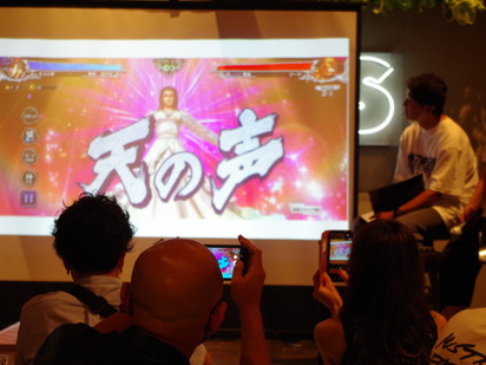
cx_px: 263
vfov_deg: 15.1
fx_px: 1376
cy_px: 171
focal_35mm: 98
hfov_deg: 20.0
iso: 800
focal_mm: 55
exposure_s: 1/100
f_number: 5.6
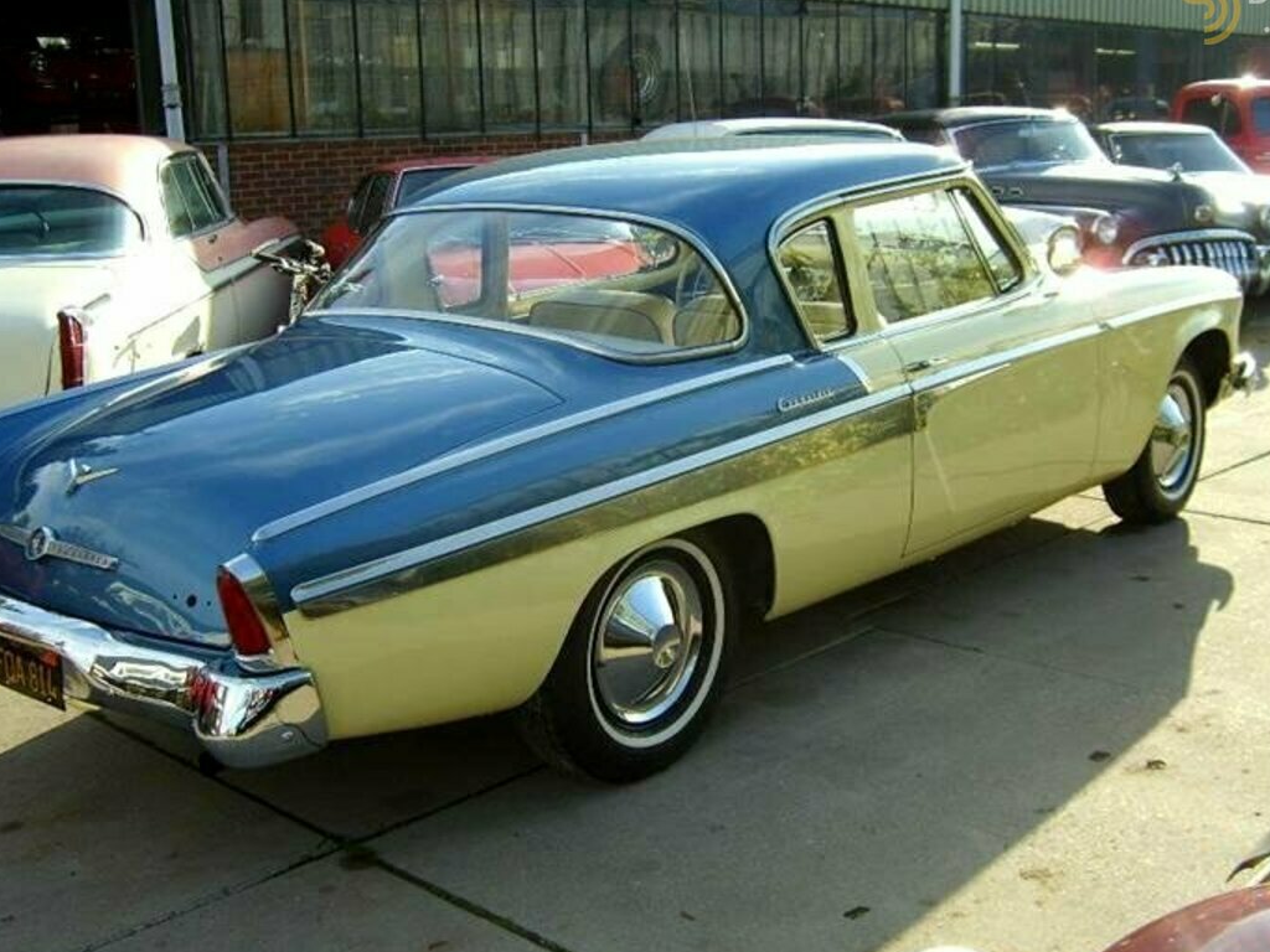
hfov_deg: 45.8
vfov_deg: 35.1
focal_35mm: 41
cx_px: 616
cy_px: 517
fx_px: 1504
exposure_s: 1/500
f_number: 2.8
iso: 50
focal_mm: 5.8
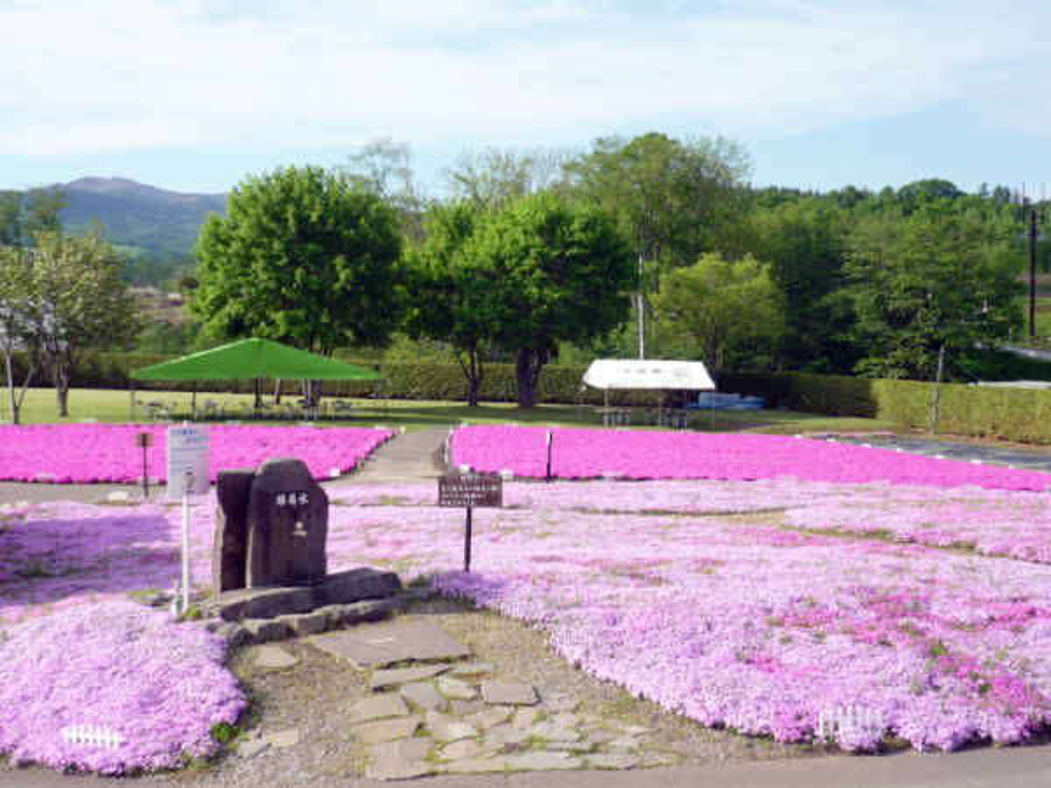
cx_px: 526
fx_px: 1427
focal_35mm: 47
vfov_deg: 30.9
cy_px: 394
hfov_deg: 40.4
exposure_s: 1/640
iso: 100
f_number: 3.1
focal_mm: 7.8
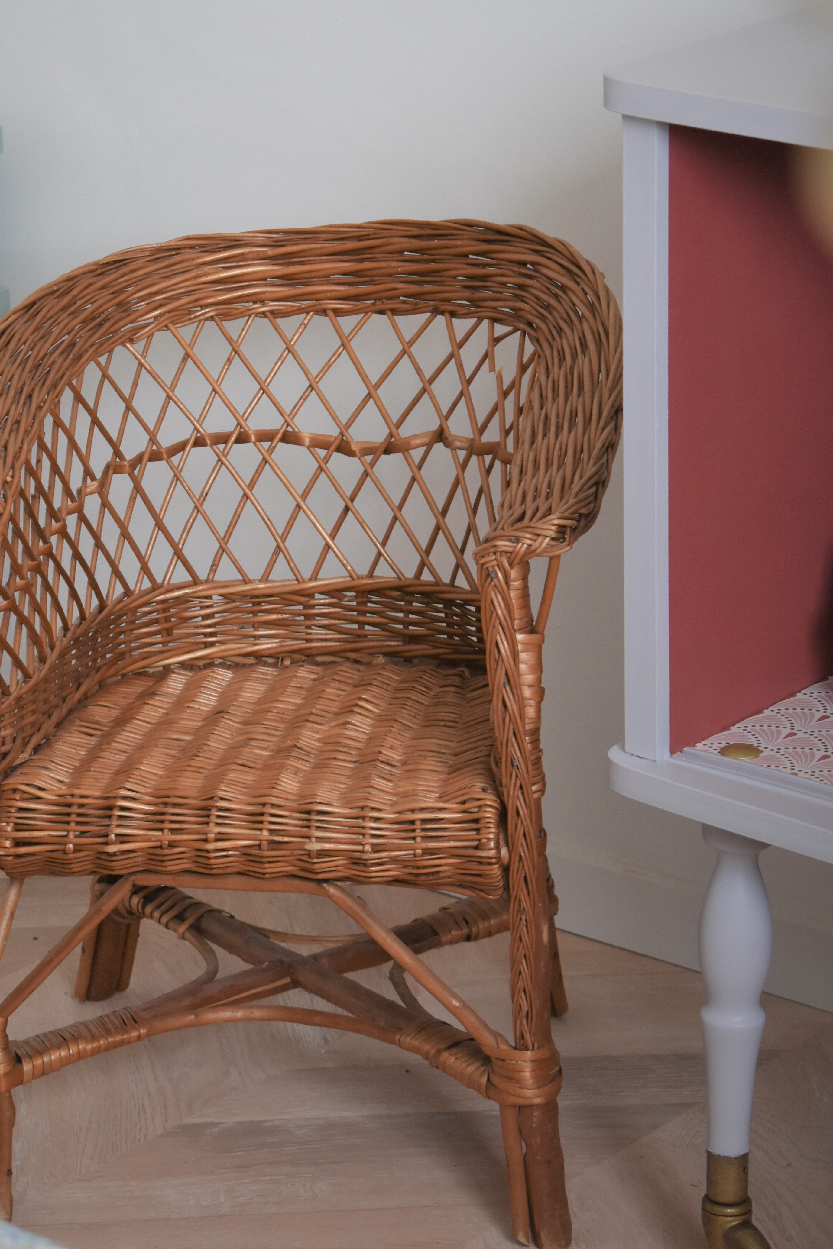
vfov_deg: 17.1
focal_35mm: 120
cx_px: 267
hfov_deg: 11.4
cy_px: 405
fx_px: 4155
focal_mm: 55
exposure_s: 1/100
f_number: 5.6
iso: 560
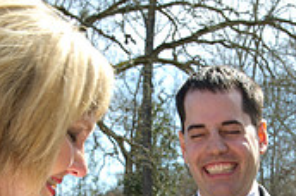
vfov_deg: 11.0
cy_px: 328
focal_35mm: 118
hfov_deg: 17.3
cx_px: 219
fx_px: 968
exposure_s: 1/80
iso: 100
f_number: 10
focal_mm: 35
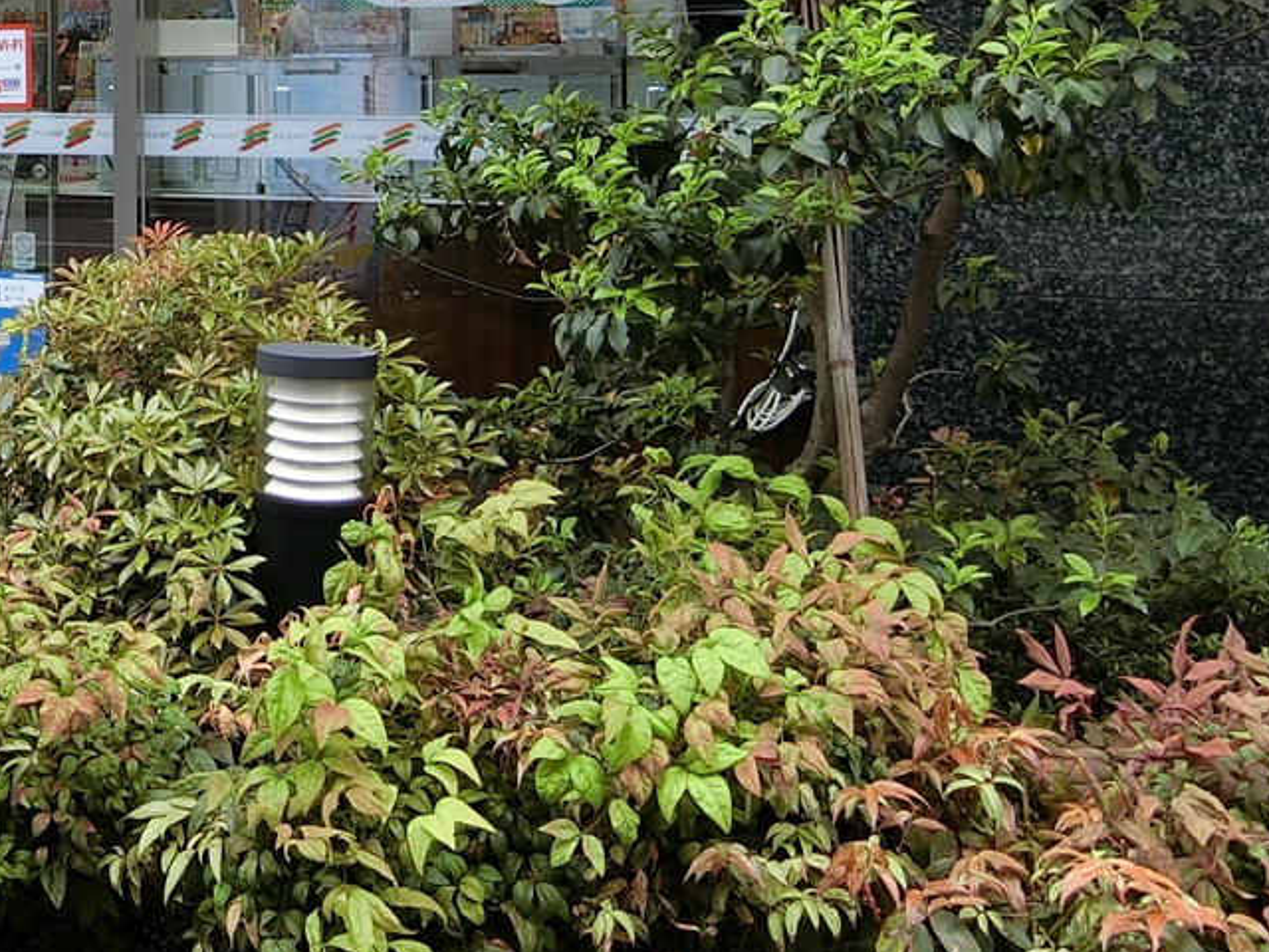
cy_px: 28
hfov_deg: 29.7
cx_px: -40
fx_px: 2200
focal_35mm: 60
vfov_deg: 23.5
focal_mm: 5.13
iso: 80
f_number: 3
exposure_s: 1/125
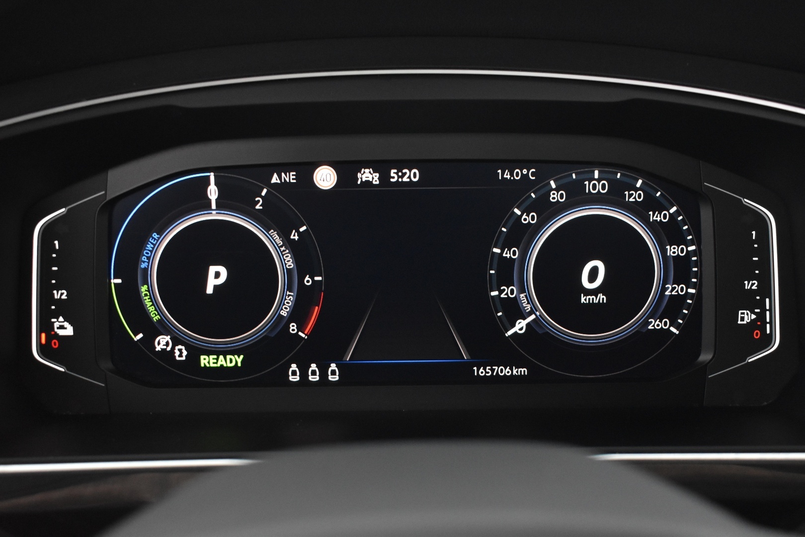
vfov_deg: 30.8
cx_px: 402
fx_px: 973
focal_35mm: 44
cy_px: 268
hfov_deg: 45.0
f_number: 4.2
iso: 3200
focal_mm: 29
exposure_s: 1/15
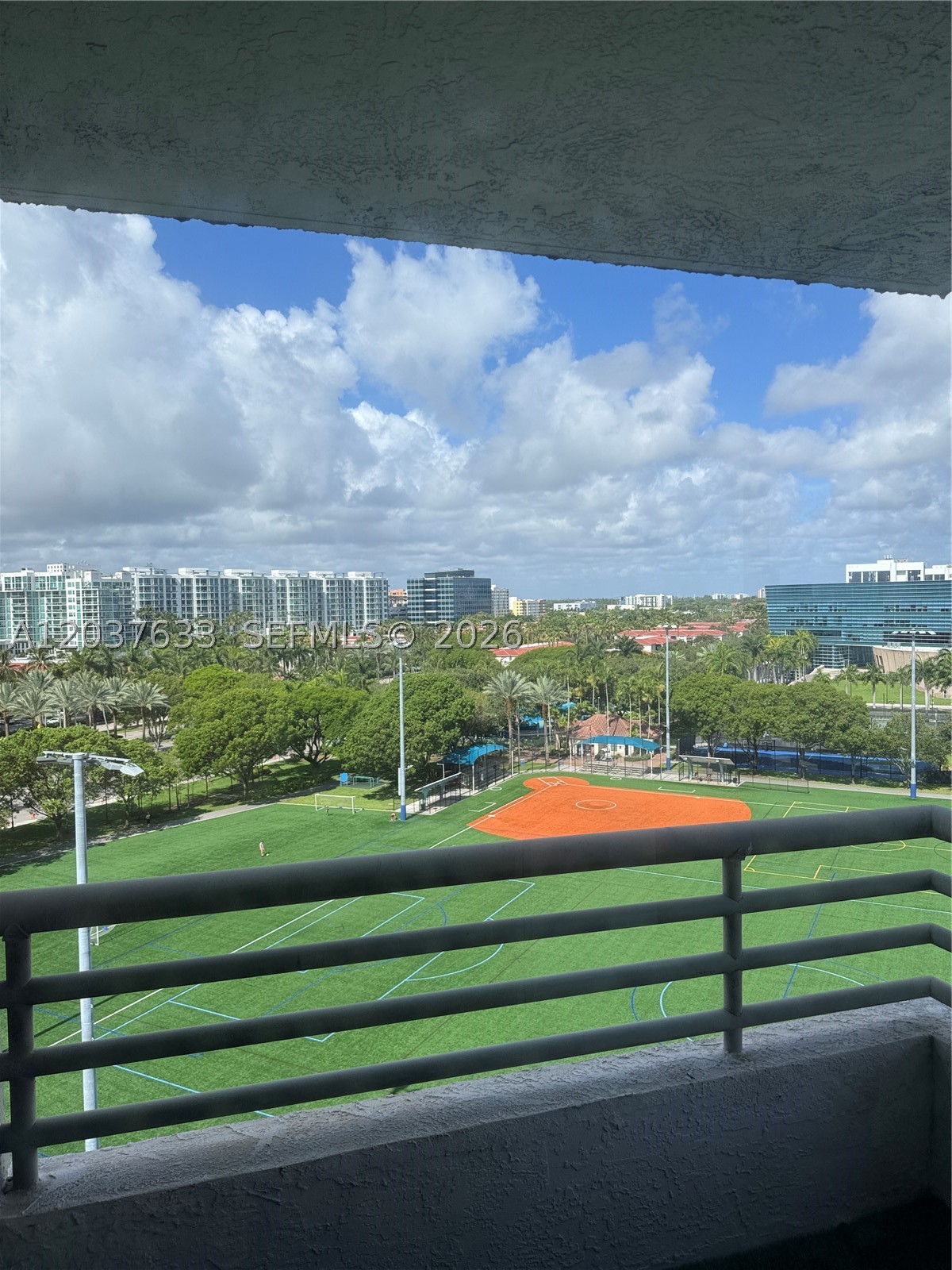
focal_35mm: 24
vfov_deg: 71.6
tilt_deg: -3.8
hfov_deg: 56.8
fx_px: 880
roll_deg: +1.8
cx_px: 476
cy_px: 635
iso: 80
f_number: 1.78
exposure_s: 1/2833
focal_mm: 6.76
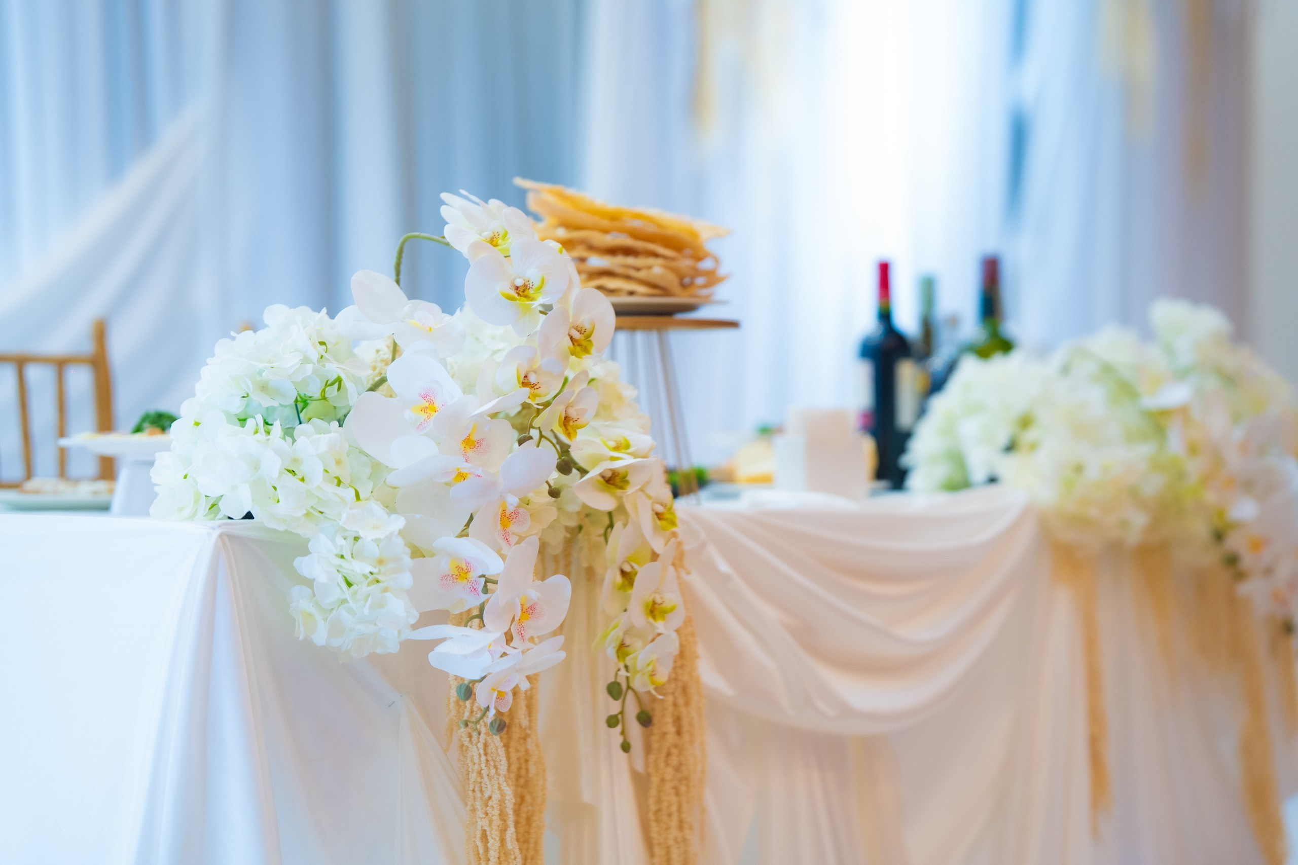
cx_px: 650
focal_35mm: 88
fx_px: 3179
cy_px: 433
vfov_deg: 15.5
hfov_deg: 23.1
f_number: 2
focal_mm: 85
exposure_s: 1/250
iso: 1000
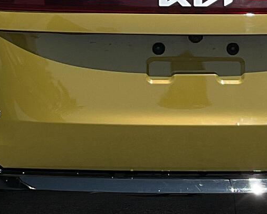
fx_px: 1272
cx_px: 189
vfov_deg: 9.5
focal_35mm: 161
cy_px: -7
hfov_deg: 12.0
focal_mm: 3
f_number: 1.8
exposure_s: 1/1848
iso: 16
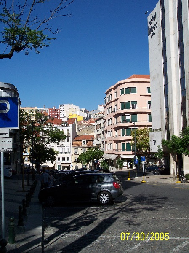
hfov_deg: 37.7
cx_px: 94
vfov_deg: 49.0
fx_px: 277
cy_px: 126
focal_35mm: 38
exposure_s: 1/1000
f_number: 4.8
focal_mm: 8
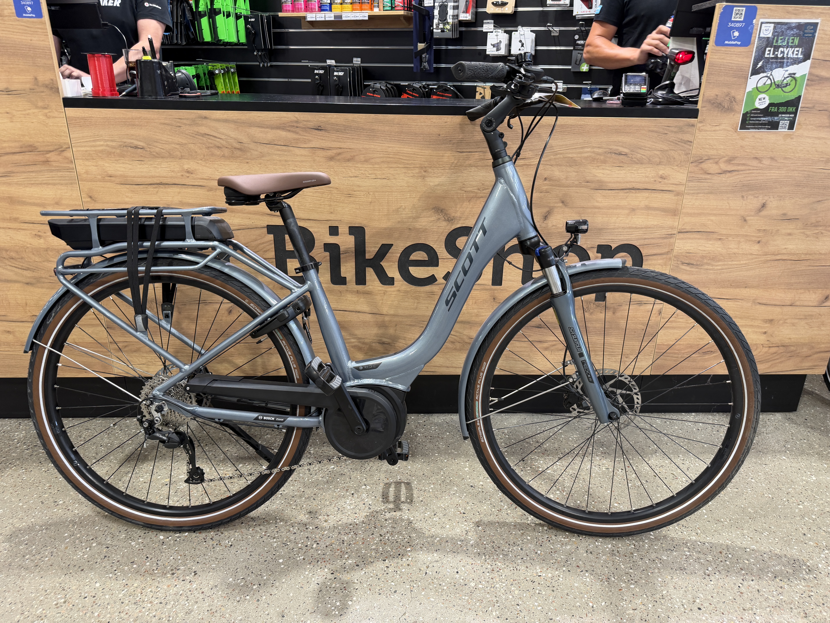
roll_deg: -1.2
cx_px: 415
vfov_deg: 56.8
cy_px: 312
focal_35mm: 24
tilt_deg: -21.1
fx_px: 575
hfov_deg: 71.6
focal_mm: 6.76
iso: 125
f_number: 1.78
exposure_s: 1/50
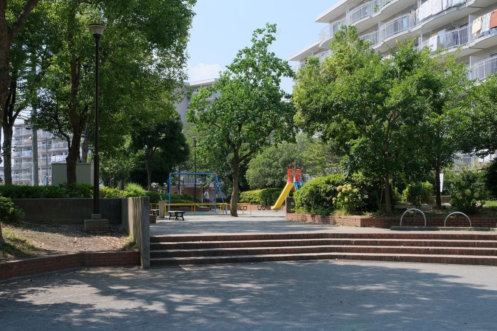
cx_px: 247
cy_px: 166
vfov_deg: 29.9
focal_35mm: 45
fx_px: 621
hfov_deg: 43.6
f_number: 13
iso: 640
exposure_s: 1/210
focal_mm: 29.3
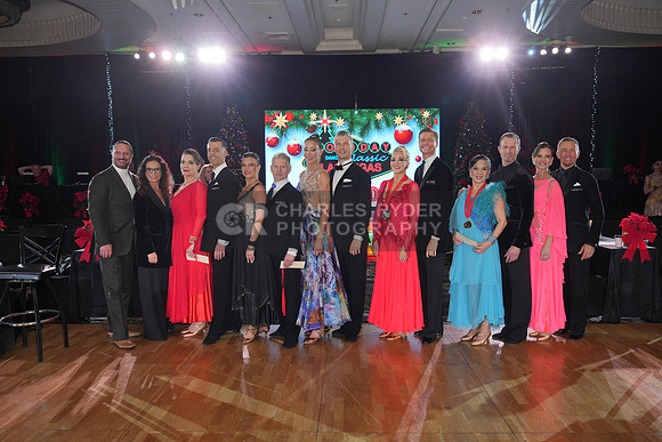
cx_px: 331
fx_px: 533
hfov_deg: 63.6
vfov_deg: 45.0
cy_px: 221
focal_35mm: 29
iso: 640
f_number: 5.6
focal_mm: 29
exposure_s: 1/200
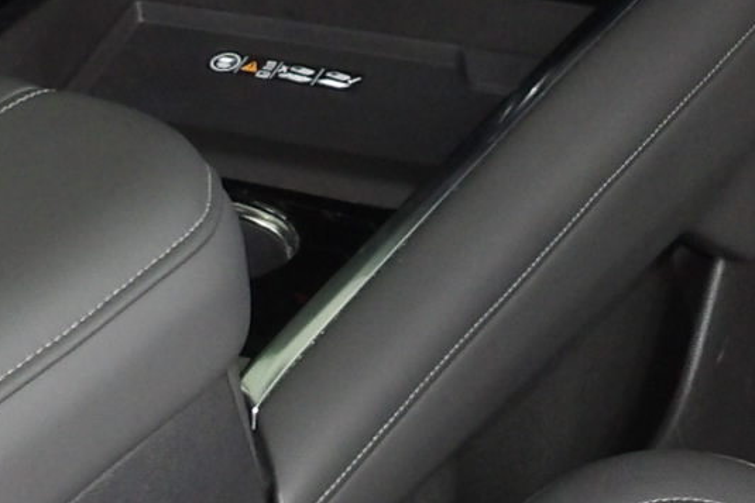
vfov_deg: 9.7
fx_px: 2958
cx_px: 668
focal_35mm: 141
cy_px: 251
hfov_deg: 14.4
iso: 200
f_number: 3.4
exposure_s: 1/31
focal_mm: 5
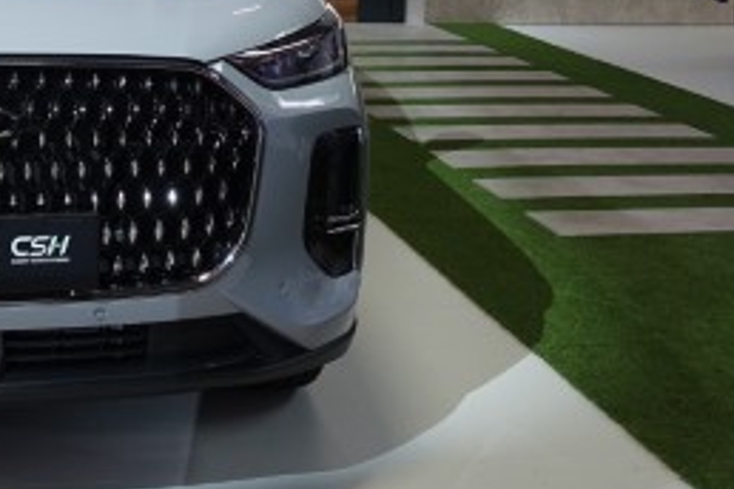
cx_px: 119
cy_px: -128
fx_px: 1366
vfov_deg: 19.0
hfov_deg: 29.2
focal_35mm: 67
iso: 400
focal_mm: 8.8
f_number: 2.8
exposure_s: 1/100
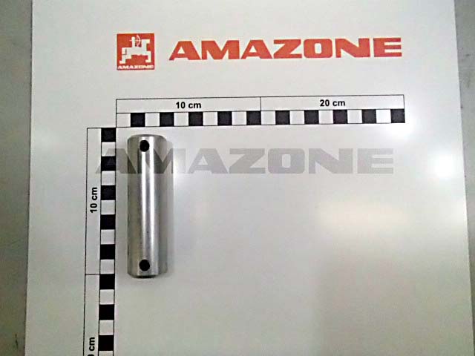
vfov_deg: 49.7
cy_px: 178
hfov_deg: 63.4
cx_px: 238
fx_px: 384
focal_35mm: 28
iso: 6400
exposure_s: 1/160
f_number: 11
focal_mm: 5
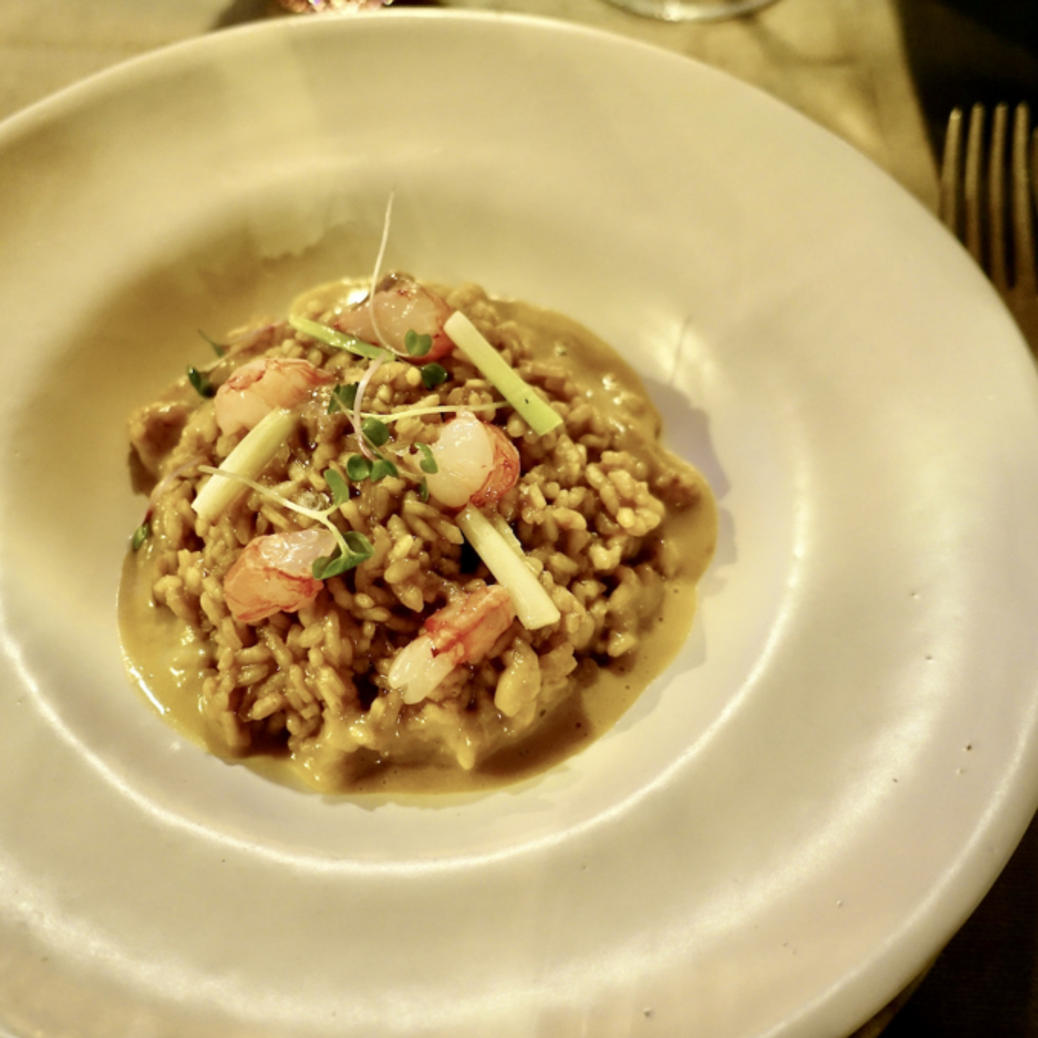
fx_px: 1052
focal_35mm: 31
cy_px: 515
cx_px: 435
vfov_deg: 52.5
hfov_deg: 52.3
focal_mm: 8.8
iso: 800
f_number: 1.8
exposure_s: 1/25
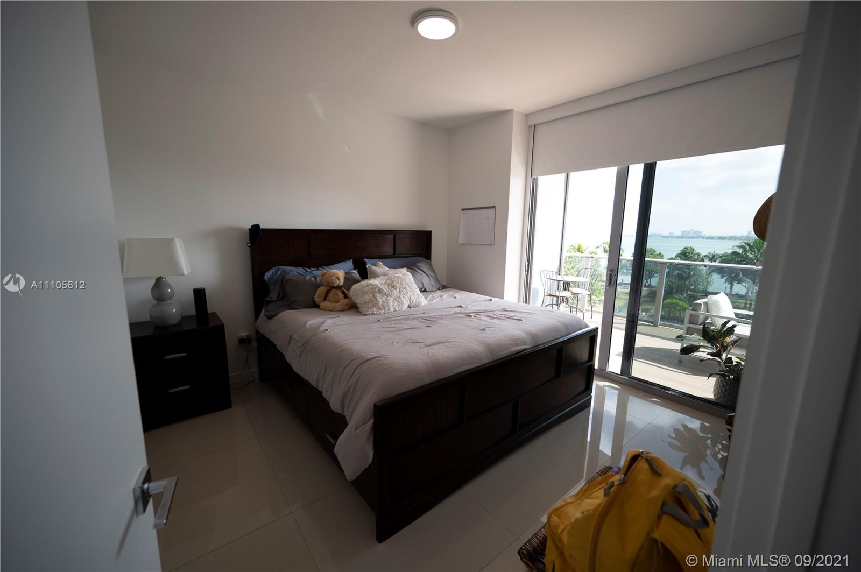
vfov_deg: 81.1
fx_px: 334
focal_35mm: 14
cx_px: 430
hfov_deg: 104.3
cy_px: 286
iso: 100
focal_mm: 14
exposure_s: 1/100
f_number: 4
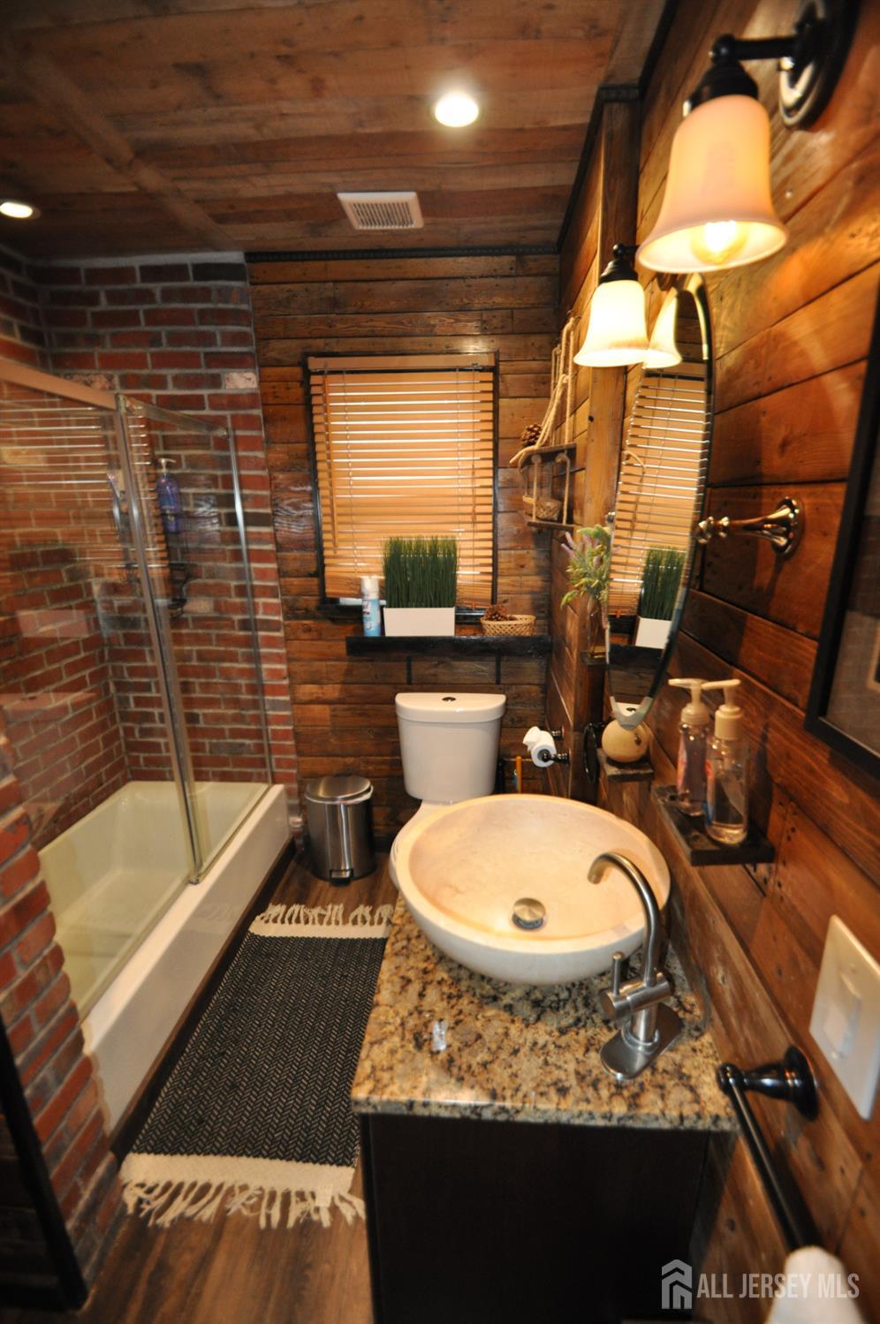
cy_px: 662
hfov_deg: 77.2
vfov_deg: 100.5
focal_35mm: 15
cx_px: 440
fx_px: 551
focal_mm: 10
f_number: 3.5
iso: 800
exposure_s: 1/90
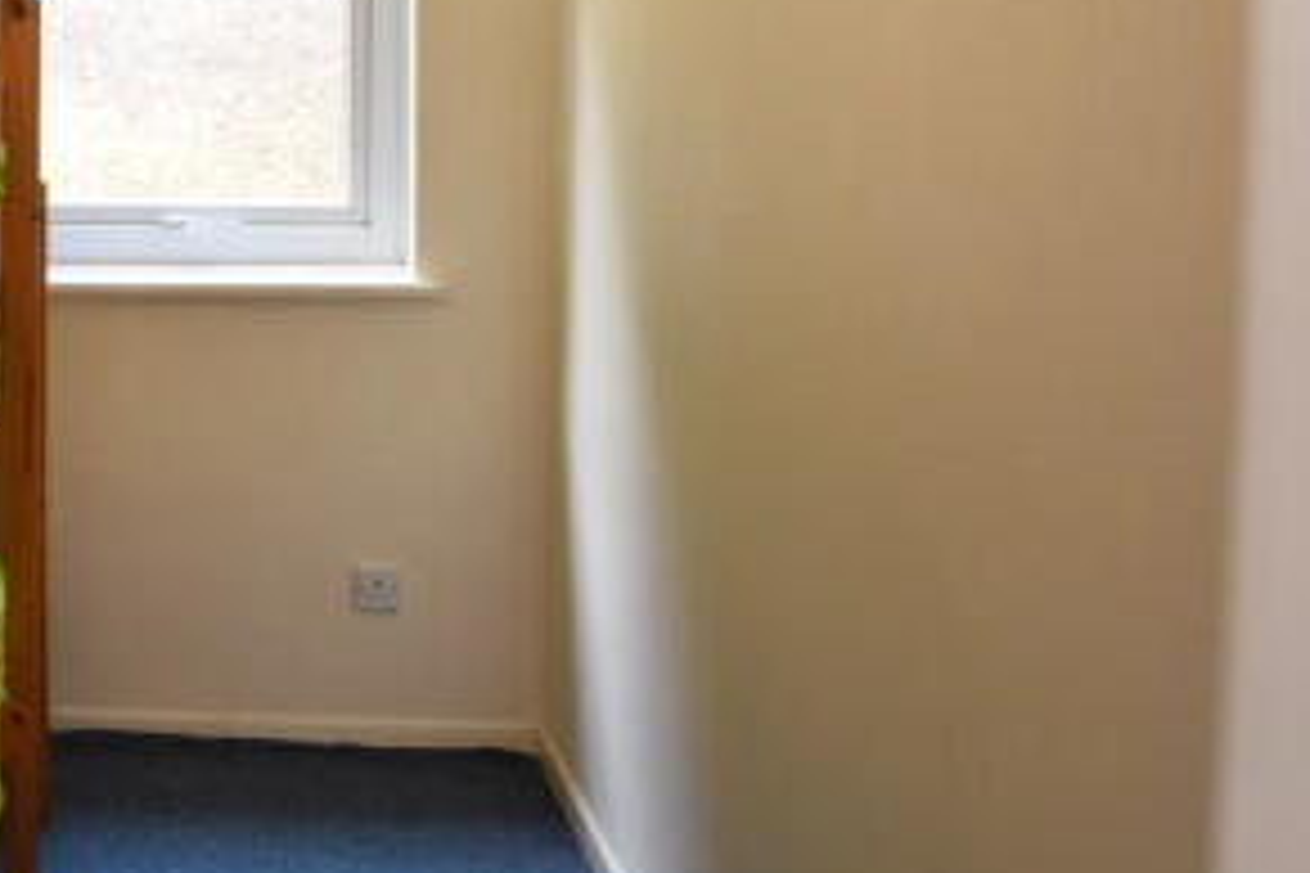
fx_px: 1965
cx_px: -146
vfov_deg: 24.5
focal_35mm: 54
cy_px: 124
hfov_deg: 32.3
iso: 800
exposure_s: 1/80
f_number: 4.5
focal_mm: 16
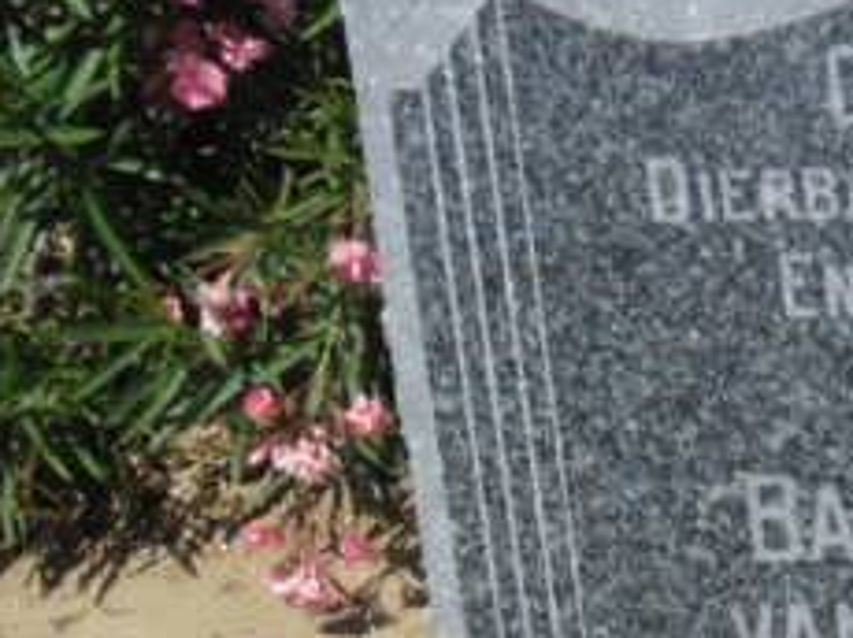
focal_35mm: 141
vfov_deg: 10.3
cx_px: 1621
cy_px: 823
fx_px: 3471
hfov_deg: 12.6
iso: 80
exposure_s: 1/224
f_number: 9
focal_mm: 4.9
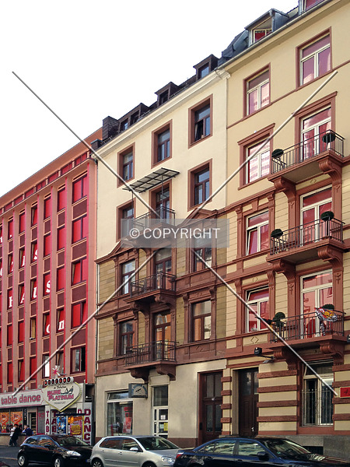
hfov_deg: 40.7
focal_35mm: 35
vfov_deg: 52.6
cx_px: 175
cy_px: 234
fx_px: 472
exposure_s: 1/905
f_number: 2.4
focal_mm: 4.28
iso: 64
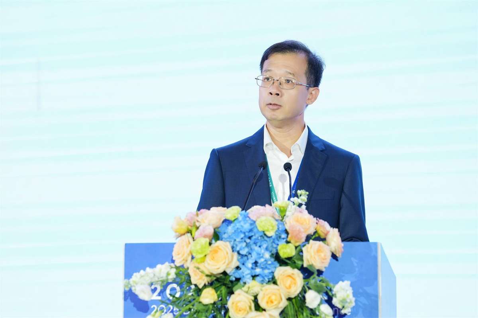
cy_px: 159
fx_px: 2362
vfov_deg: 7.7
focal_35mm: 178
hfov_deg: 11.6
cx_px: 239
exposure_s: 1/250
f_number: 4.5
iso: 1600
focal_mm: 178
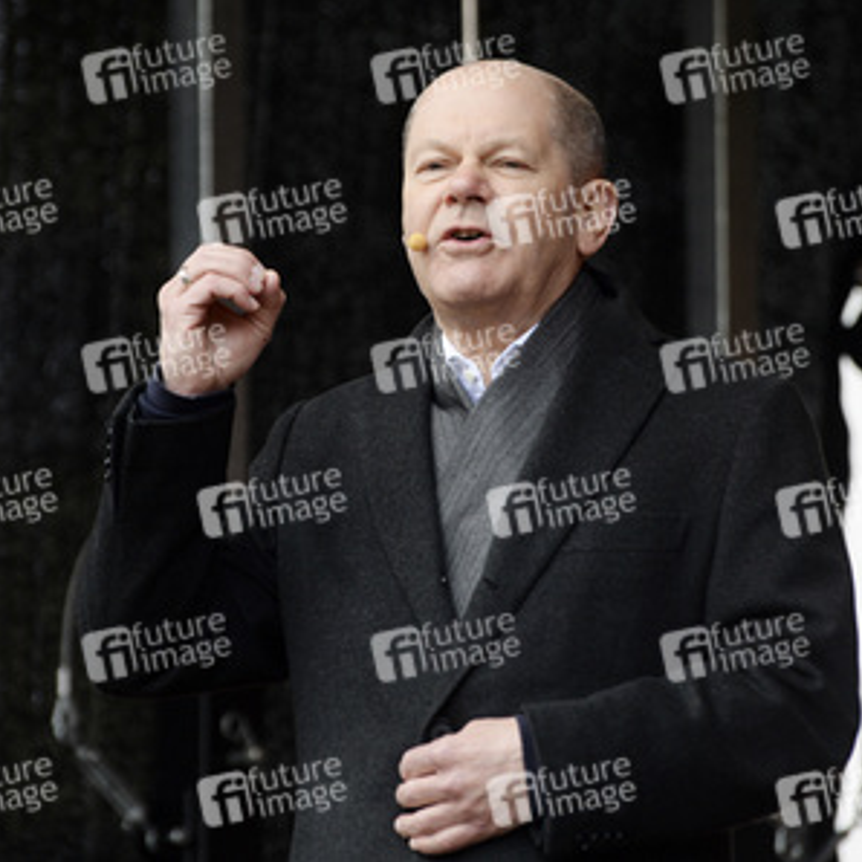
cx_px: 483
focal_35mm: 257
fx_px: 7240
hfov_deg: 6.8
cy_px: 431
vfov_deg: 6.8
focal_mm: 200
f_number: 5.6
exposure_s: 1/400
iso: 800
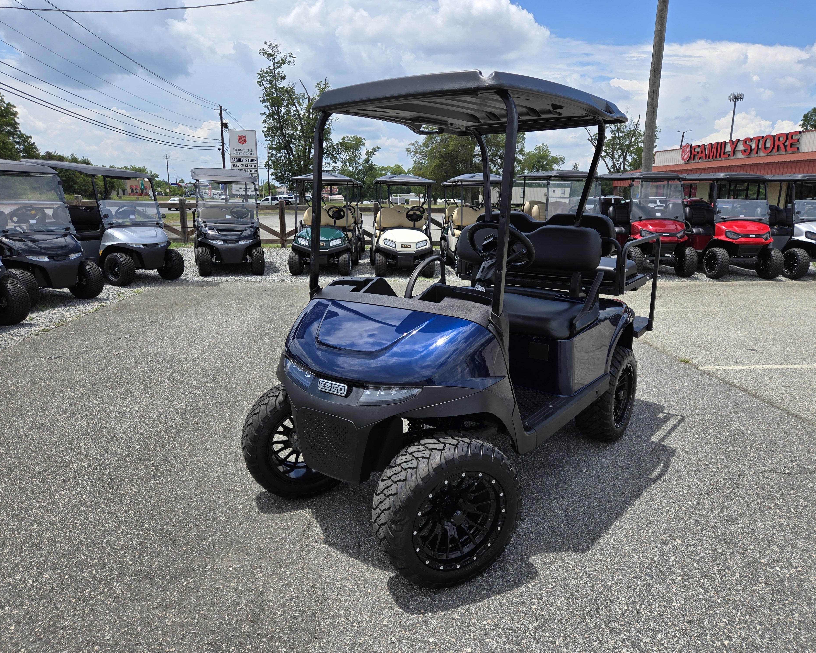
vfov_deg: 58.8
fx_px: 580
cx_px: 423
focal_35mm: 24
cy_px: 327
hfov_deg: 70.3
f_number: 1.8
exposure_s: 1/1874
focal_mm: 5.4
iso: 25
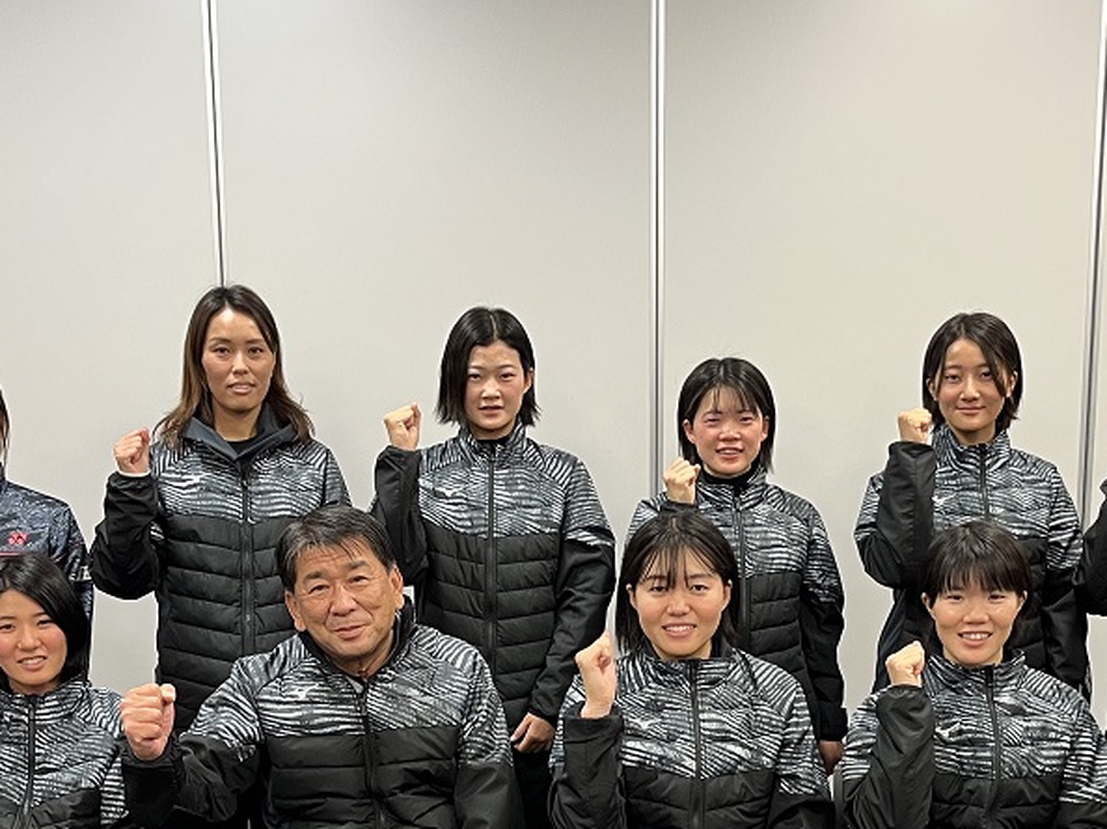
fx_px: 1694
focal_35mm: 53
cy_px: 775
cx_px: 594
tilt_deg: -11.3
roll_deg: +0.1
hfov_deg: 36.2
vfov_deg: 26.4
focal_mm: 5.1
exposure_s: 1/60
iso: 100
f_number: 1.6
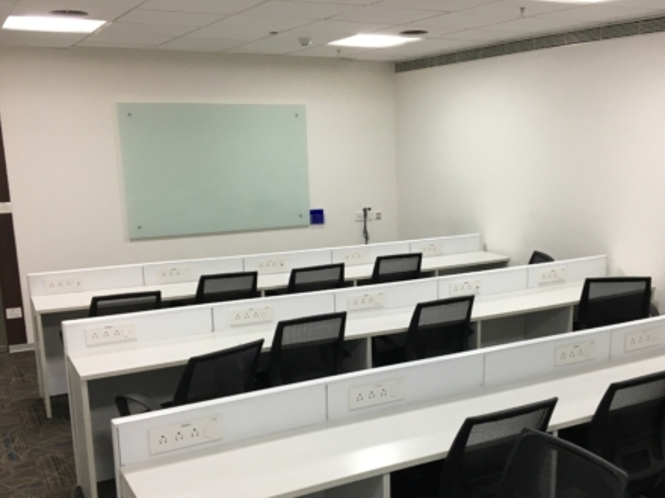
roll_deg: -0.2
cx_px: 387
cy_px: 296
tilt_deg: -12.1
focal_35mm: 39
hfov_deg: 47.7
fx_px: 749
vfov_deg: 36.7
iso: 40
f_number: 2.2
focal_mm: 4.15
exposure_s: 1/33
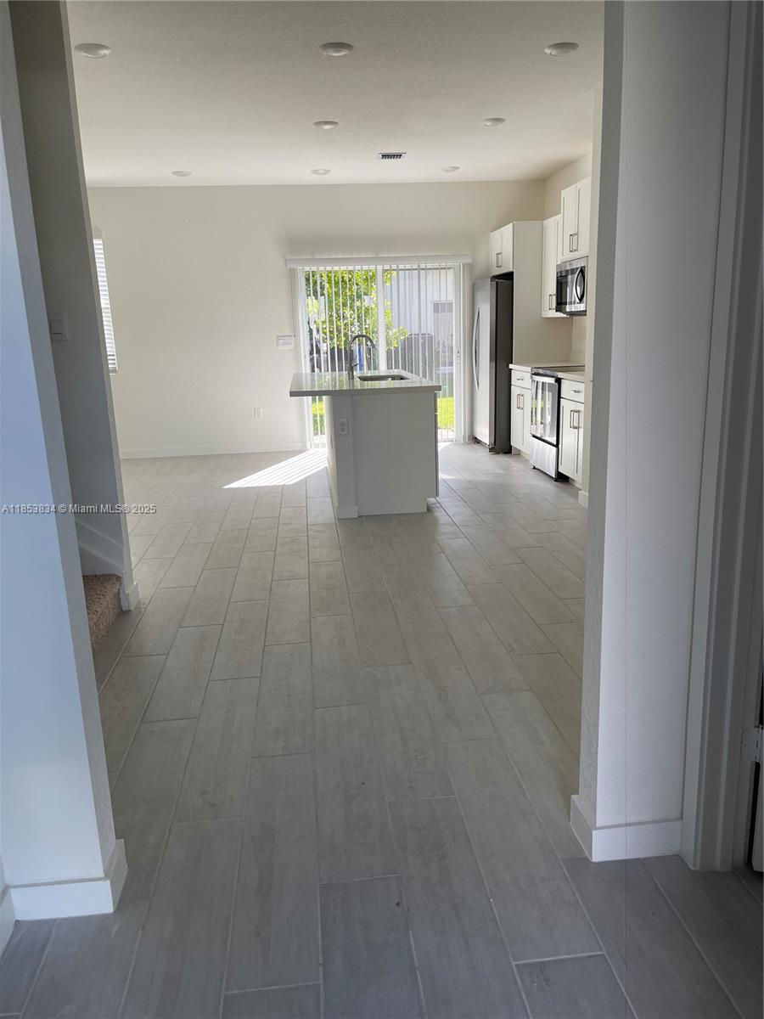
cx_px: 382
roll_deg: +2.0
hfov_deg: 53.1
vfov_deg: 67.3
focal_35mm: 26
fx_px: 765
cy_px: 510
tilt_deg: -13.2
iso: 32
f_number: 1.6
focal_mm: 5.1
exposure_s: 1/177
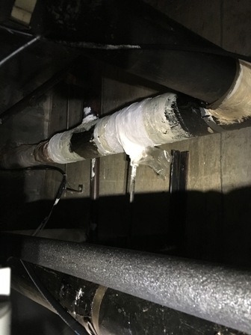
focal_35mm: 29
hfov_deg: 48.2
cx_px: 126
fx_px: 280
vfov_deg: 61.7
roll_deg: -2.7
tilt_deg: -8.0
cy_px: 168
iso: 250
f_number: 2.2
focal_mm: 4.15
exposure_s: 1/15
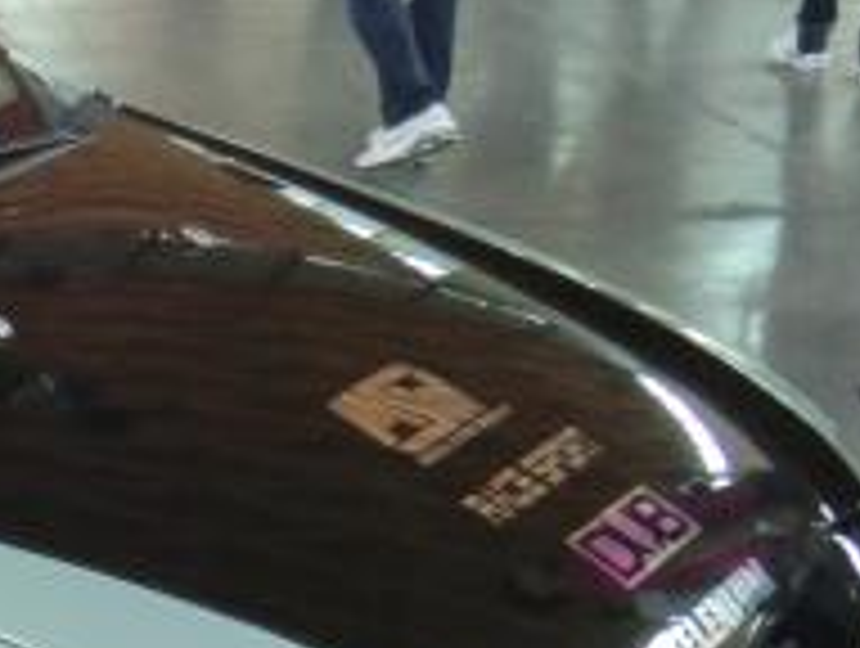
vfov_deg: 14.8
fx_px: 2414
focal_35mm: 97
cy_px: 770
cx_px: -450
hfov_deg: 17.9
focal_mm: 5.2
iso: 400
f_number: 3.5
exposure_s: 1/60
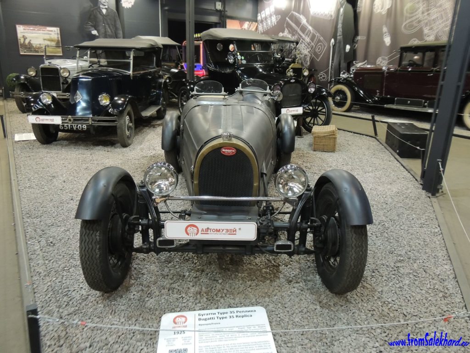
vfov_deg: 56.8
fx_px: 326
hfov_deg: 71.6
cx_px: 235
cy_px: 176
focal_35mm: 24
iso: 1000
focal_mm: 4.3
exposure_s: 1/15
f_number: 3
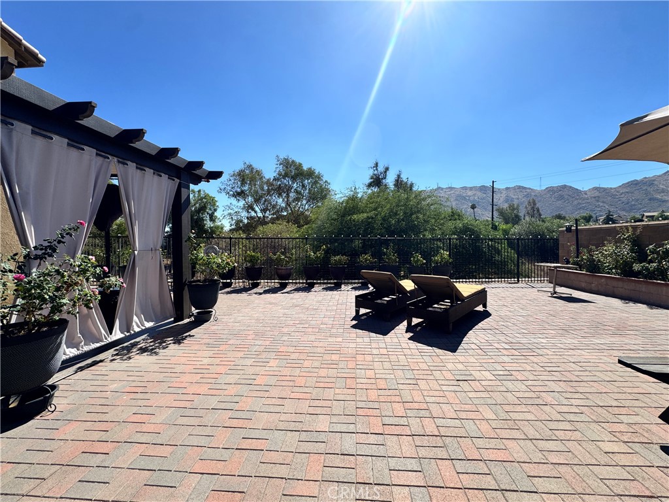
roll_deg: +0.0
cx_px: 334
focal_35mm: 14
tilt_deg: -1.8
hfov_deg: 102.1
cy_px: 251
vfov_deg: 85.7
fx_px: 271
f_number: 2.2
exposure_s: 1/2028
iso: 50
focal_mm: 2.22
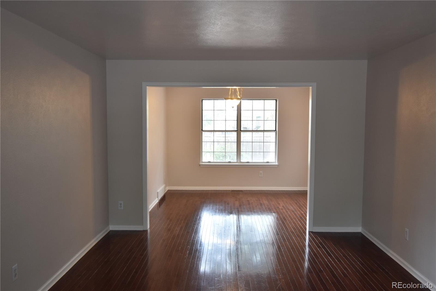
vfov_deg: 43.6
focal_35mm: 30
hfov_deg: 61.9
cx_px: 218
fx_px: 363
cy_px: 146
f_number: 6.3
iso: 400
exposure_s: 1/20
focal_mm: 20
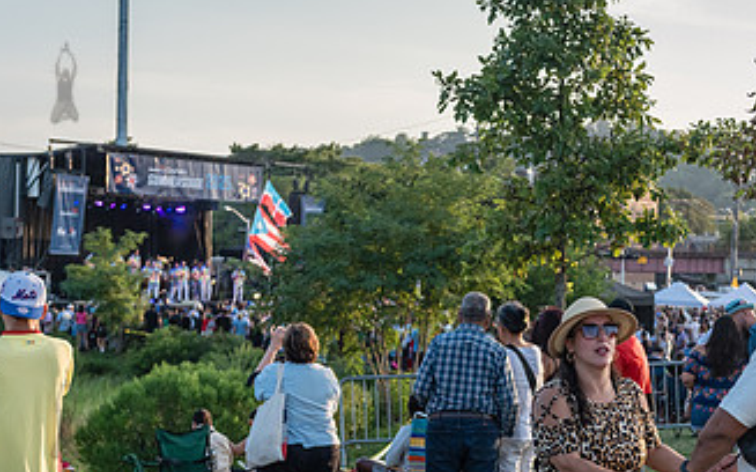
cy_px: 418
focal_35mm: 94
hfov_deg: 22.0
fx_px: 1936
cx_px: 511
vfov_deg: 13.8
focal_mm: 52
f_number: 3.5
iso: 1000
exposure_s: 1/1600
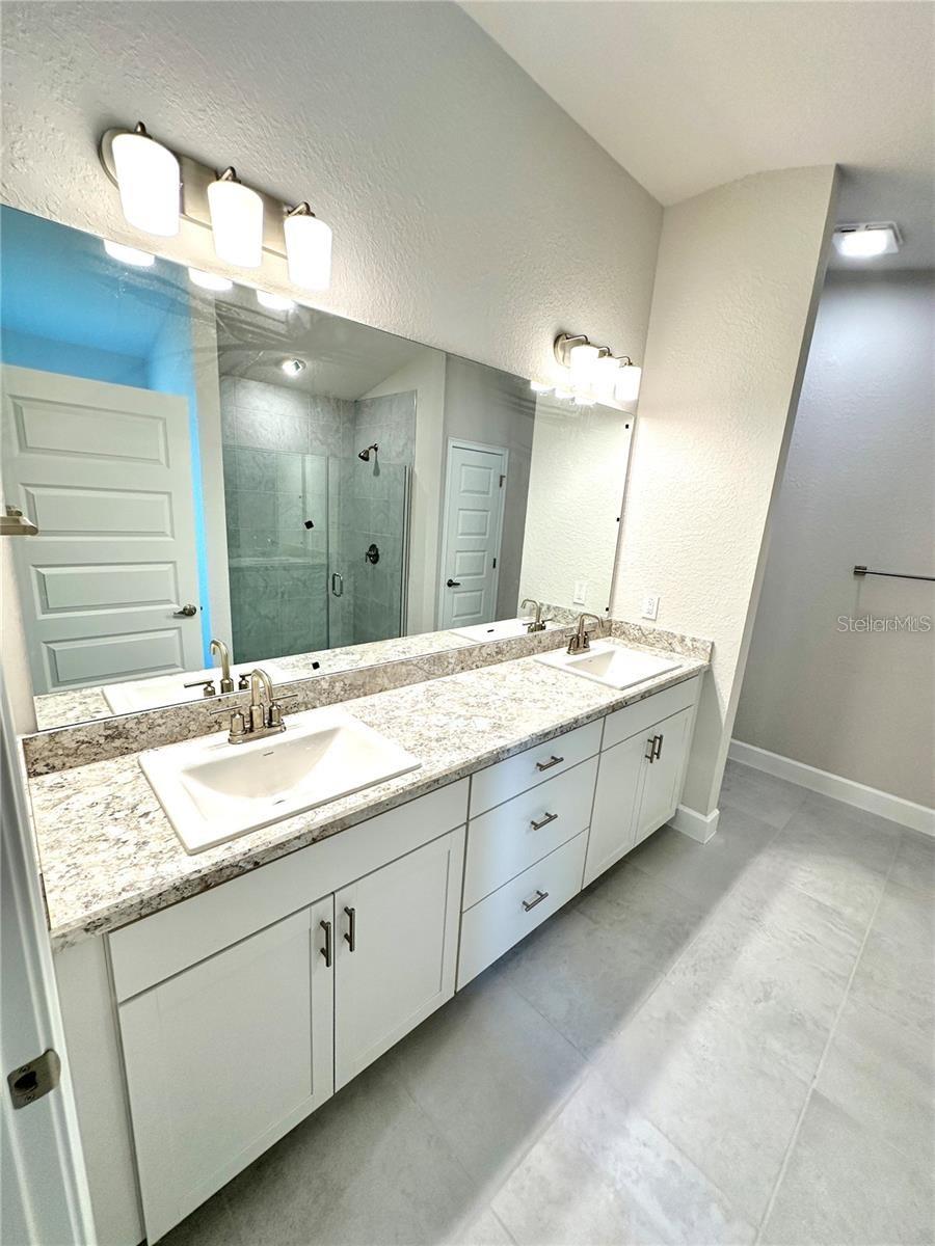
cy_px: 623
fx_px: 504
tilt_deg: -12.8
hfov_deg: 85.7
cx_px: 468
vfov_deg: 102.1
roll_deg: -5.3
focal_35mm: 14
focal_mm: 2.22
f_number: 2.2
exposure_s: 1/120
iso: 100
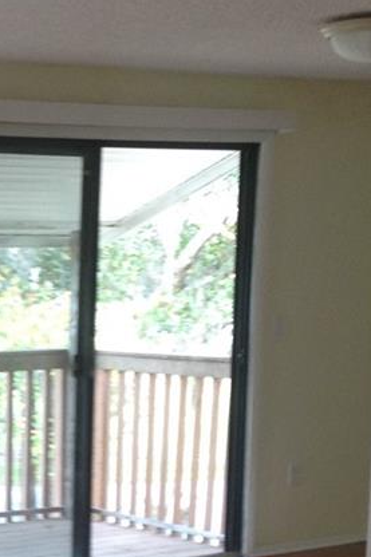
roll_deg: +2.7
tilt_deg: -10.3
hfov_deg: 13.3
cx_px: -108
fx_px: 1532
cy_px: 513
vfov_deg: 20.2
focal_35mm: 99
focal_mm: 4.12
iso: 80
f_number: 2.4
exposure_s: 1/120
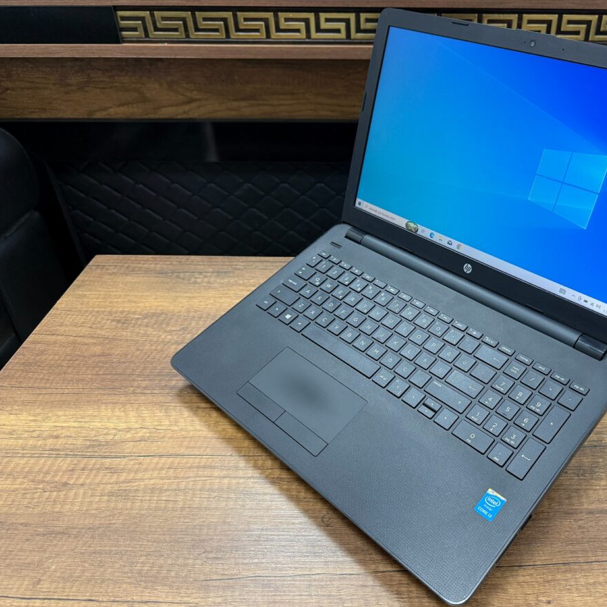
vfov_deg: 55.6
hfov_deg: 54.4
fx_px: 575
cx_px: 409
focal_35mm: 29
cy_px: 308
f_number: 1.78
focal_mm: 6.76
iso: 200
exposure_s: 1/50
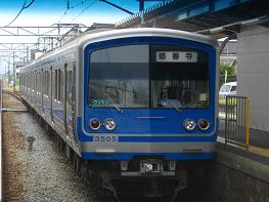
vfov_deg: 13.0
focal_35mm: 114
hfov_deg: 17.2
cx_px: 75
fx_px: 885
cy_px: 122
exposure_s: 1/200
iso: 100
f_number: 4.6
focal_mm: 13.7
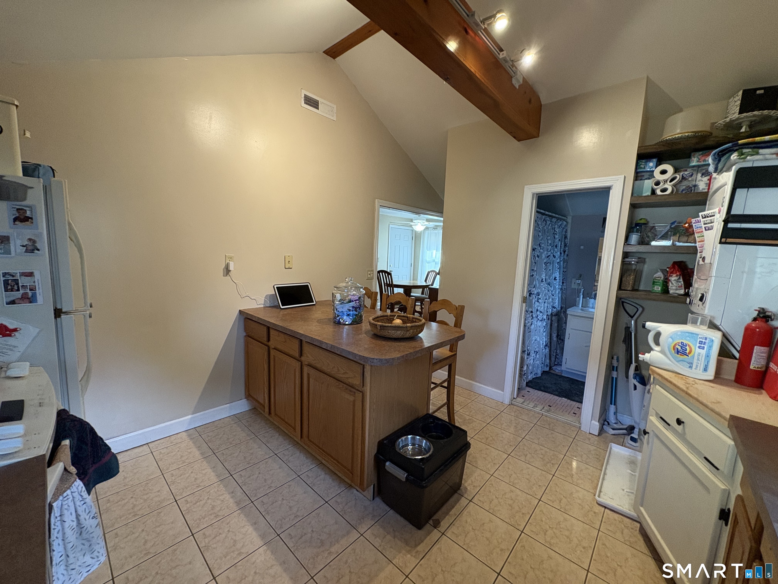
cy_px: 292
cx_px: 389
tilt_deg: -6.0
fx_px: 315
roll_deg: -2.2
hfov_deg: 102.1
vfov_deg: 85.7
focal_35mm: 14
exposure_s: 1/60
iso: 320
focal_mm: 2.22
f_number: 2.2
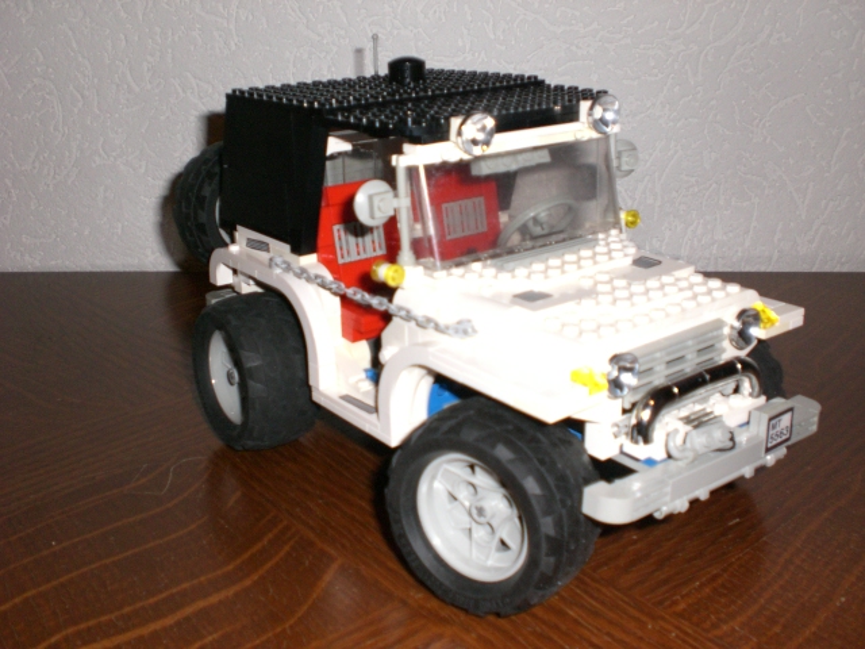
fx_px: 950
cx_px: 432
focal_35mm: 38
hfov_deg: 49.0
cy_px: 324
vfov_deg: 37.7
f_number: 3.1
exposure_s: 1/60
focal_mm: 6.3
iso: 200
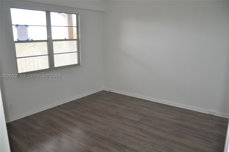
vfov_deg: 47.7
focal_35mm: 27
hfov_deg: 67.5
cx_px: 114
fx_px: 171
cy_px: 76
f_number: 3.5
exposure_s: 1/125
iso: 400
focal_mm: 18
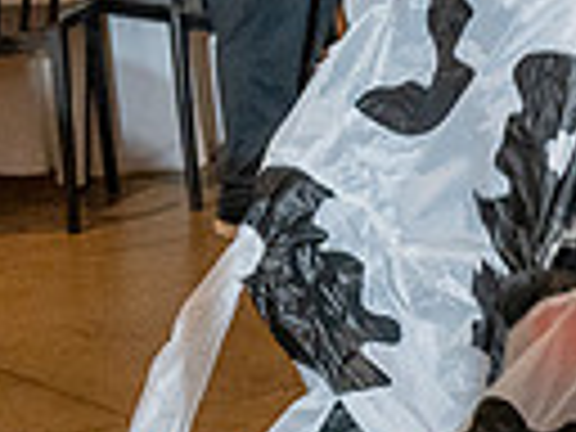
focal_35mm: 177
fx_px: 2945
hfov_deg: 10.4
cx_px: 1071
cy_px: -34
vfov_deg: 8.3
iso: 3200
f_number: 4
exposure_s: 1/200
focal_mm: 38
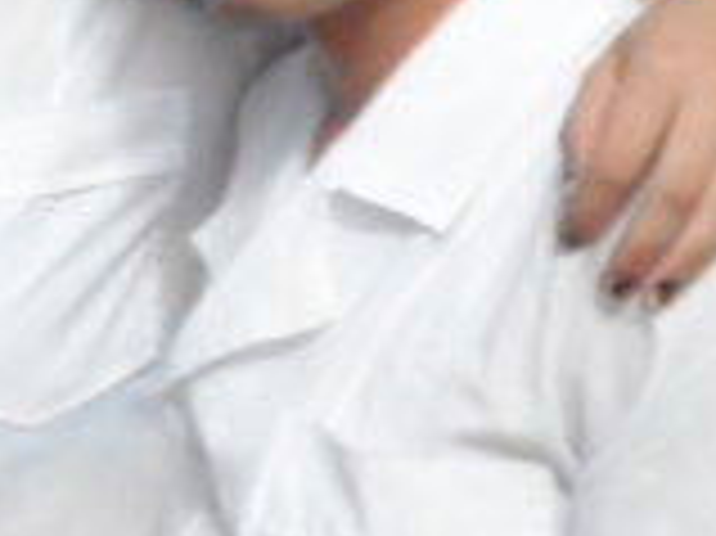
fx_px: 5870
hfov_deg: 6.5
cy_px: 257
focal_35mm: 284
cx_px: -1279
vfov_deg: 5.2
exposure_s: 1/250
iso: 80
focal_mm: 8
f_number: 3.9
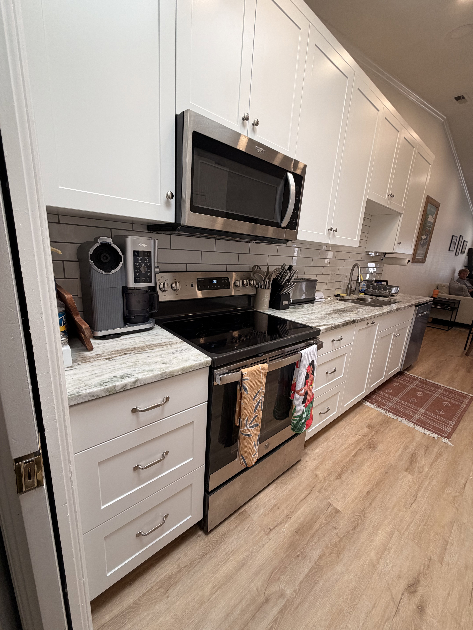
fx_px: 255
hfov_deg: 85.7
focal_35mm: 14
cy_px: 315
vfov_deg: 102.1
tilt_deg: -13.6
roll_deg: -3.8
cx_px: 236
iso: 125
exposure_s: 1/120
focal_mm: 2.22
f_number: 2.2
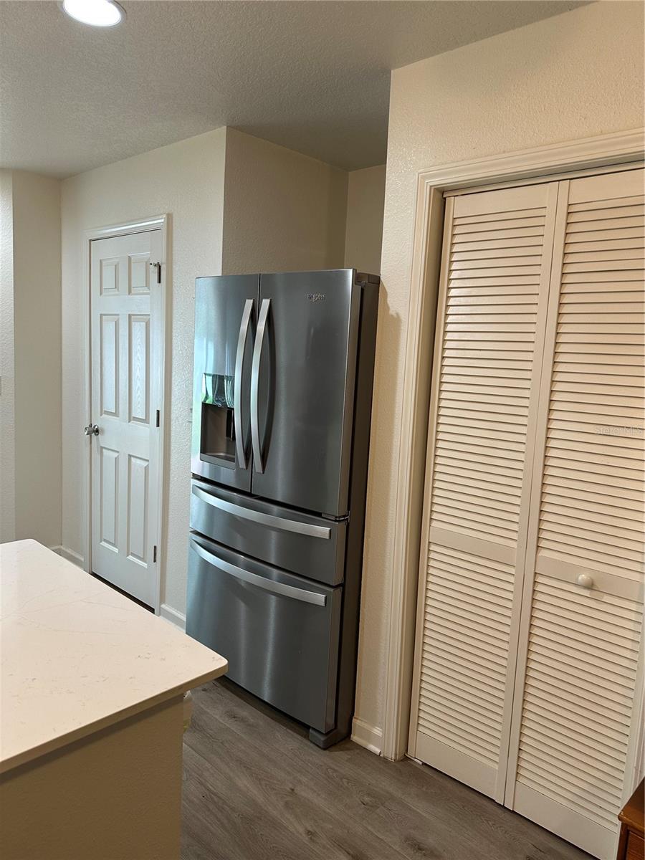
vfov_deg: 71.6
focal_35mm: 24
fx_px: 596
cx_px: 322
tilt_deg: -7.7
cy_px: 430
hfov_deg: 56.8
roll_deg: -2.9
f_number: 1.78
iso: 125
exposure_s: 1/60
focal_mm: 6.86
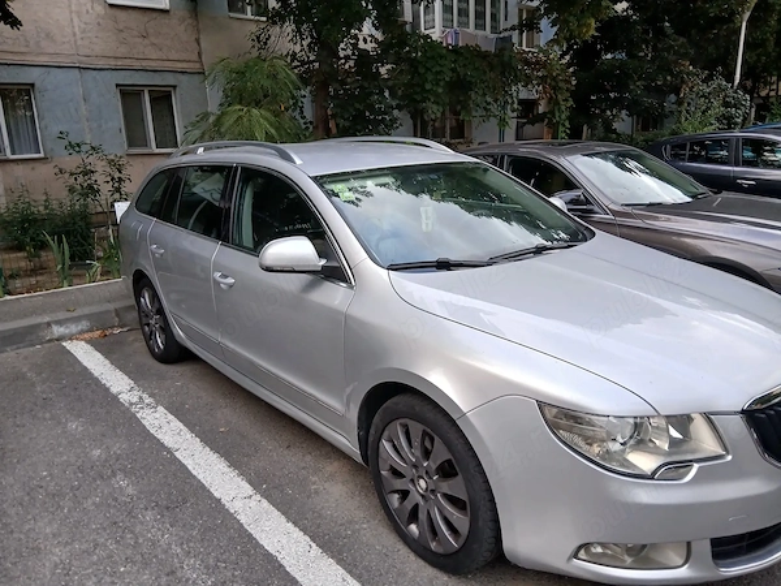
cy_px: 293
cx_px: 390
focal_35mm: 26
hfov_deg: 67.3
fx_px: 587
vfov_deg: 53.1
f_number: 1.8
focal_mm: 3.98
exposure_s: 1/50
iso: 100
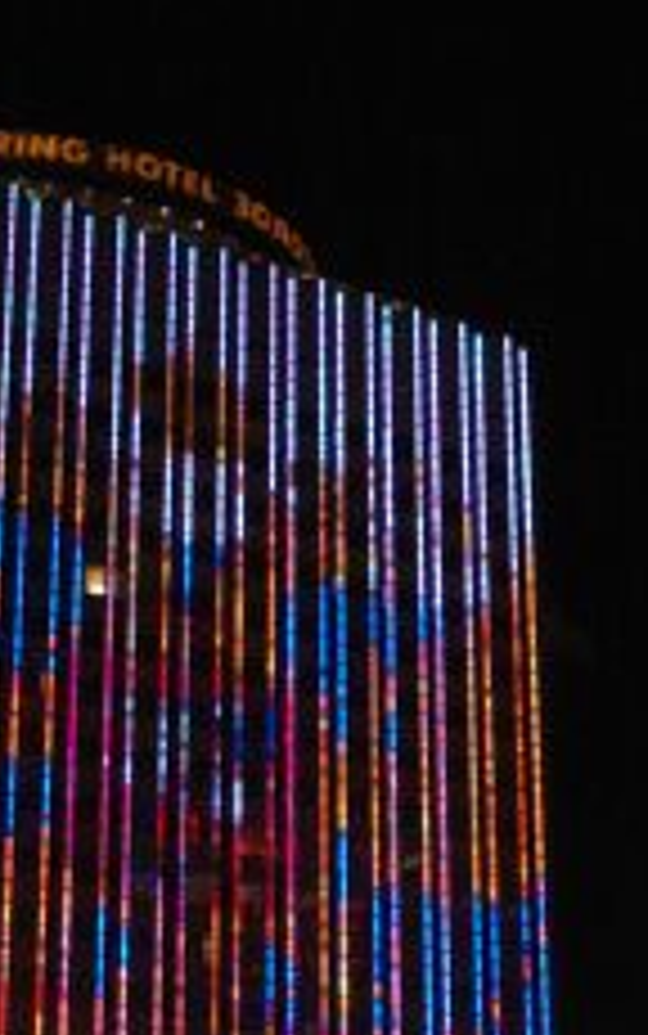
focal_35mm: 86
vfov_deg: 23.4
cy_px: 927
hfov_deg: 15.2
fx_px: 2429
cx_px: 227
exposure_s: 1/20
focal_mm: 27
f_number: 3.8
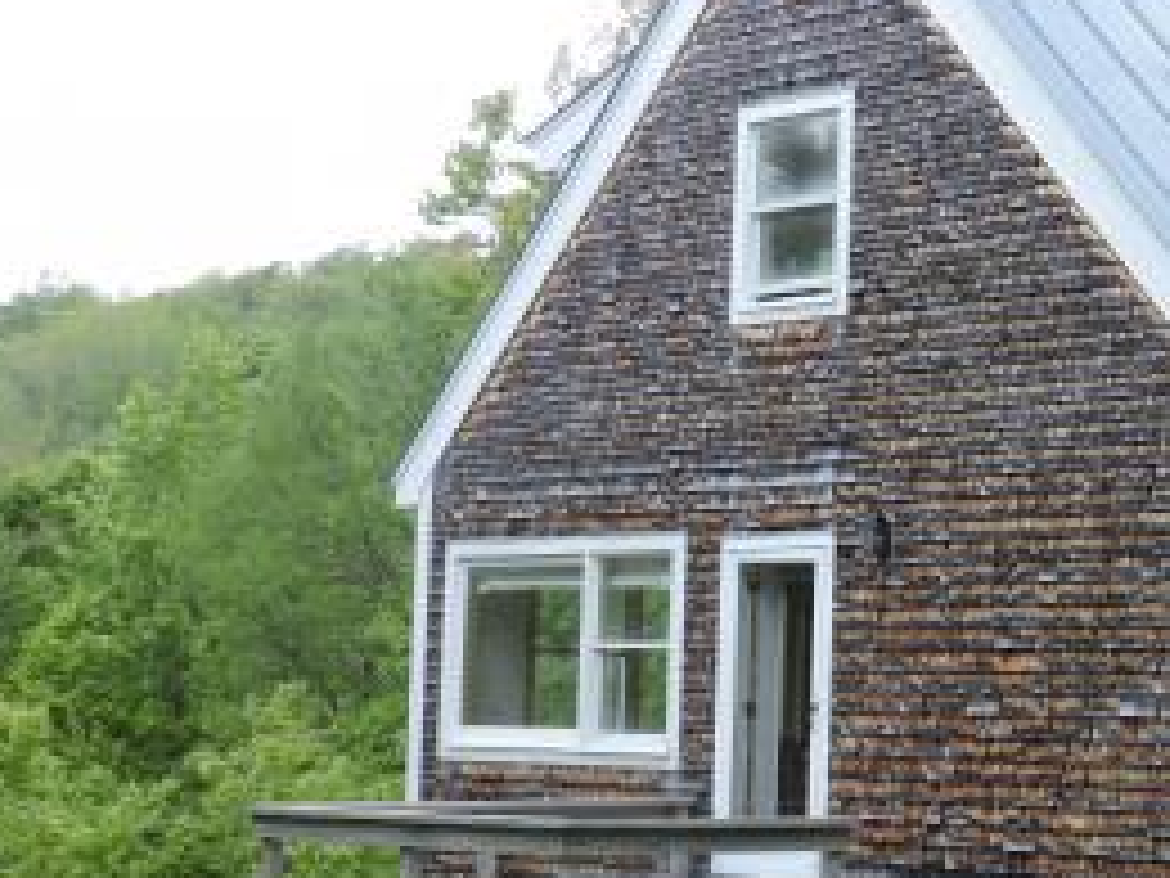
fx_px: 3245
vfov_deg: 15.4
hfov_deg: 19.9
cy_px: 414
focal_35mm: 96
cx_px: 1130
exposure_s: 1/160
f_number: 3.4
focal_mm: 7.7
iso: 100
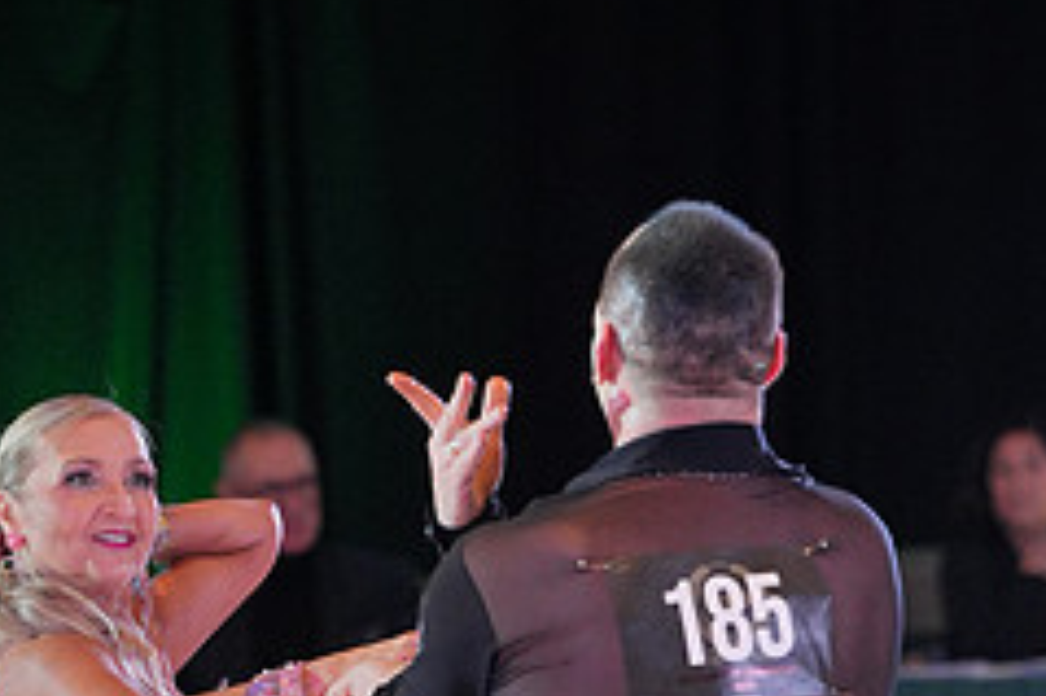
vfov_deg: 3.9
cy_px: 1129
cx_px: 470
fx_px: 10162
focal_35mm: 350
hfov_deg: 5.9
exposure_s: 1/500
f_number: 3.5
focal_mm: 144
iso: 3200
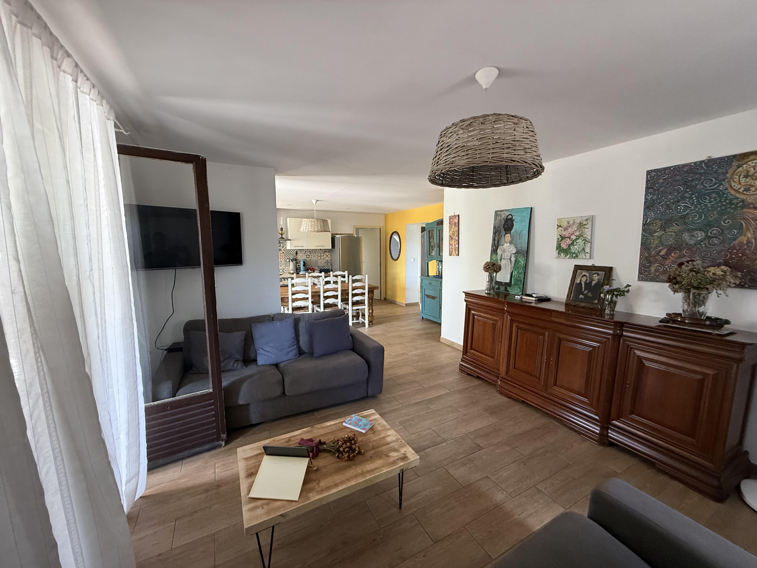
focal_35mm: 14
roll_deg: +0.7
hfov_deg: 102.1
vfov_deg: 85.7
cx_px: 378
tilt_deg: -7.1
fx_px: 306
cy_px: 284
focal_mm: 2.22
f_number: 2.2
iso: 320
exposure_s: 1/82
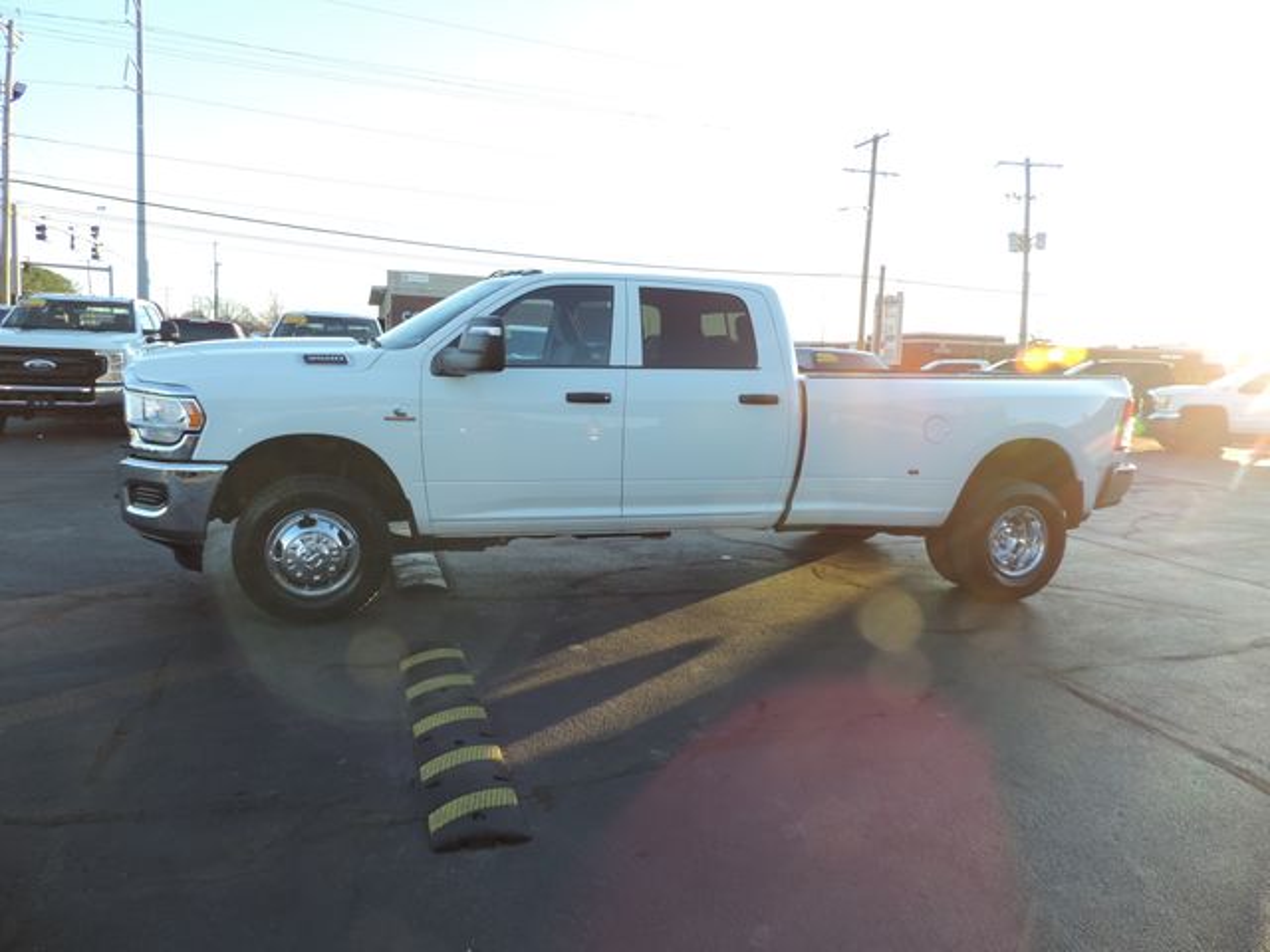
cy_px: 476
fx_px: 881
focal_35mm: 24
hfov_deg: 71.6
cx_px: 635
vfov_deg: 56.8
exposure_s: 1/125
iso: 80
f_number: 3
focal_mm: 4.3
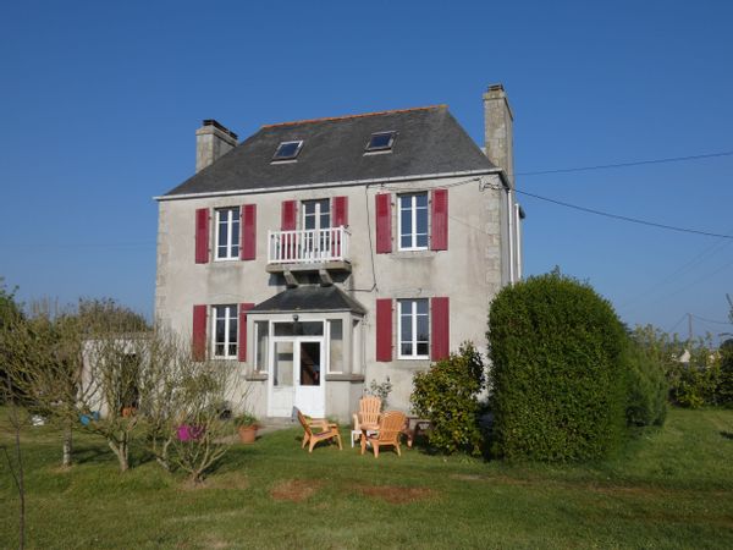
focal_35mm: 32
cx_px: 366
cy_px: 275
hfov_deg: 56.8
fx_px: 678
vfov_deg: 44.2
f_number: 3.4
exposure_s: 1/1600
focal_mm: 5.8
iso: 80
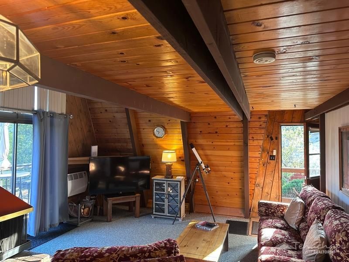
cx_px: 174
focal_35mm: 24
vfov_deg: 56.8
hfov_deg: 71.6
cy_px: 131
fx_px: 242
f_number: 1.78
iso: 200
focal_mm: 6.86
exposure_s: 1/60
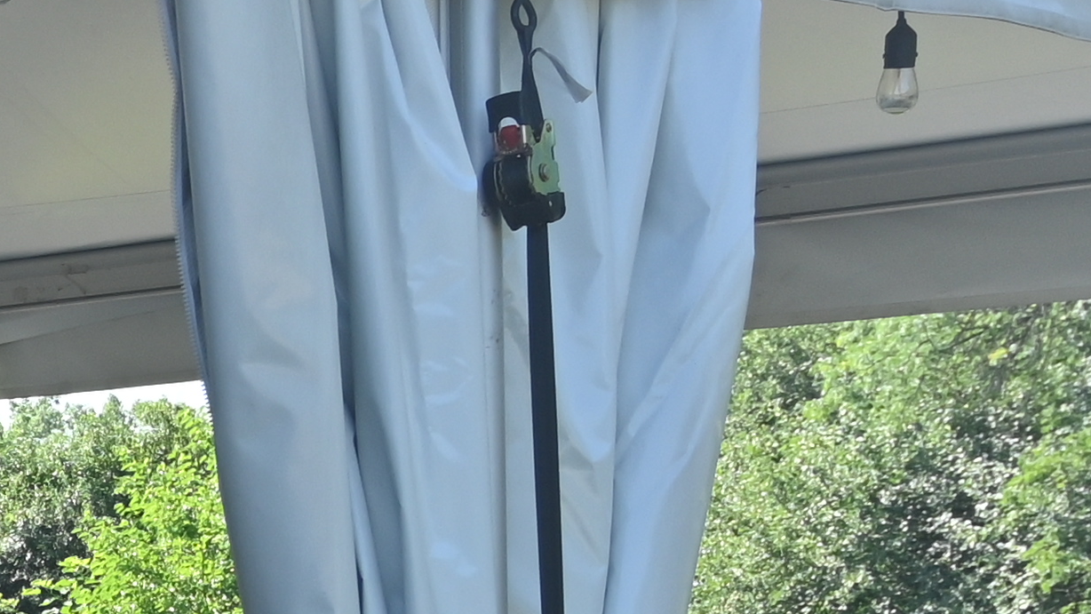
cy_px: 1114
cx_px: -1700
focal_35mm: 169
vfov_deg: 7.0
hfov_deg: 10.5
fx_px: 4889
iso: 100
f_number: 5.6
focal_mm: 24
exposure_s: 1/250
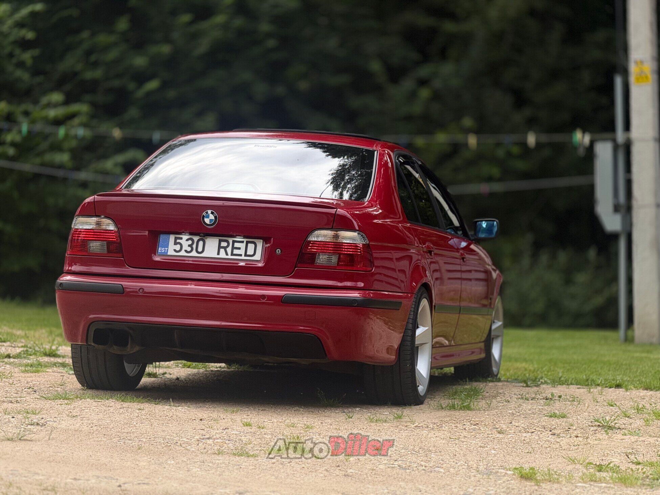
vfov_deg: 12.4
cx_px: 330
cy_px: 248
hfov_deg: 16.4
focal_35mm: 120
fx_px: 2288
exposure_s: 1/1130
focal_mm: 15.66
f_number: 2.8
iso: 64
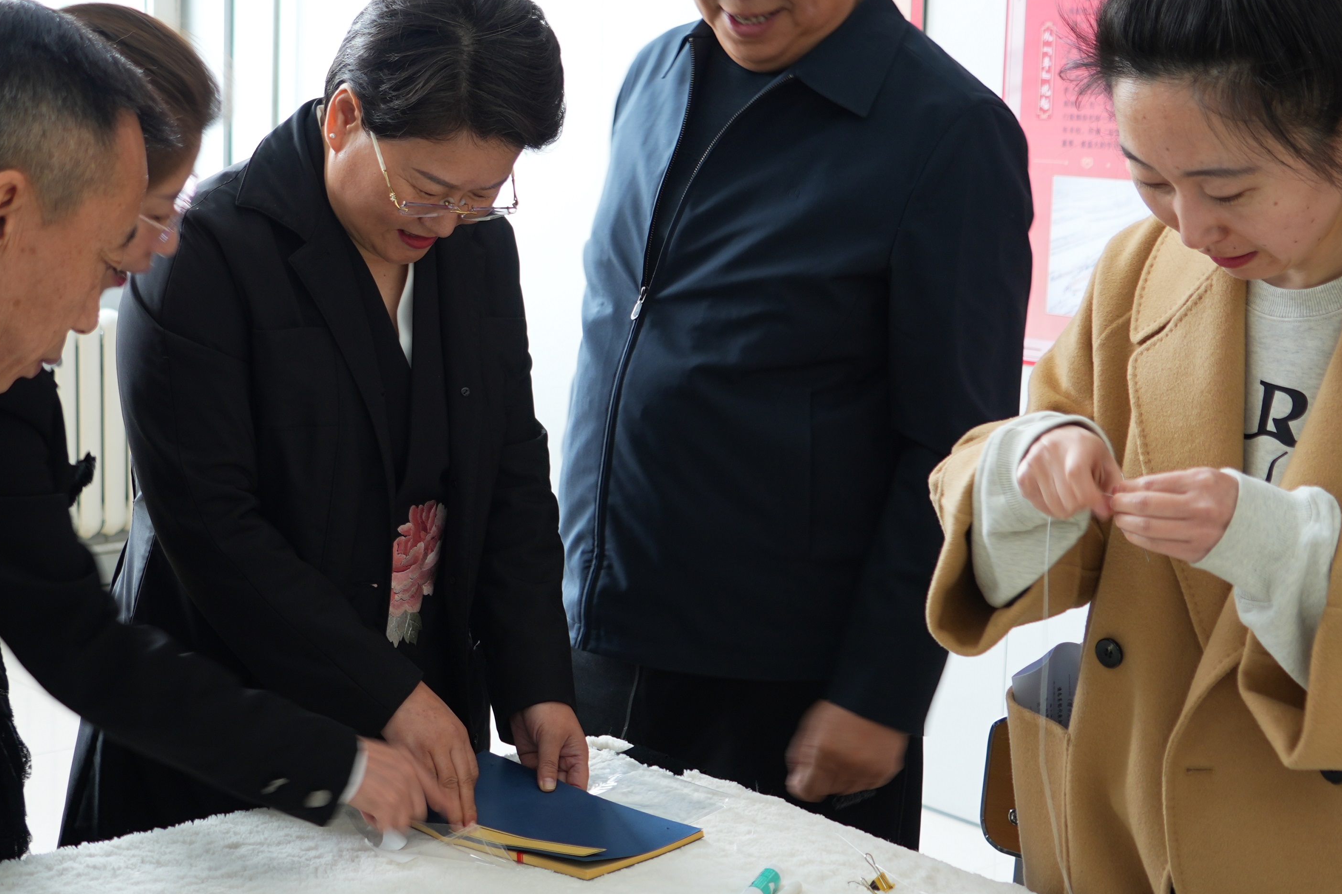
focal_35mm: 64
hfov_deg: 31.3
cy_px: 370
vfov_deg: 21.2
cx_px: 500
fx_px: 2385
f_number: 4
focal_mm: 30
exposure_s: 1/30
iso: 160
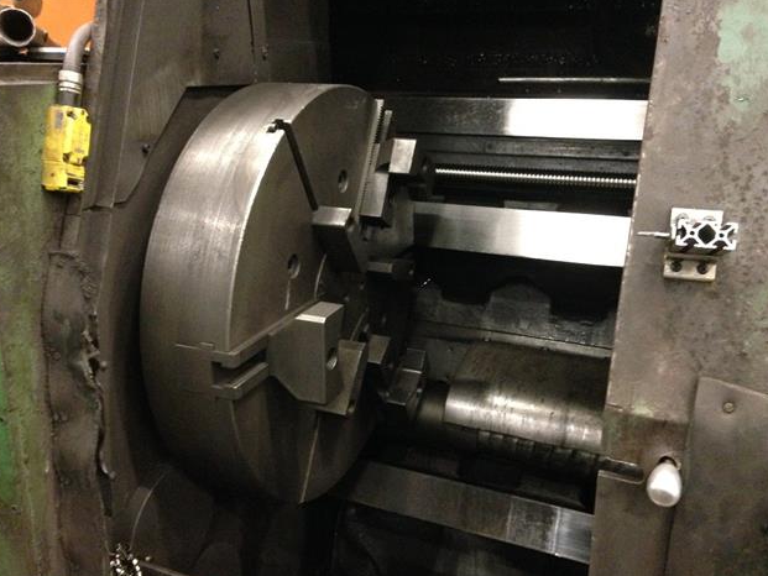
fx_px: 754
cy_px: 292
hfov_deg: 53.9
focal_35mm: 34
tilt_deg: -17.2
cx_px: 377
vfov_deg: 41.8
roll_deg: -0.9
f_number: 2.4
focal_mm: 4.12
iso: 800
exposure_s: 1/15
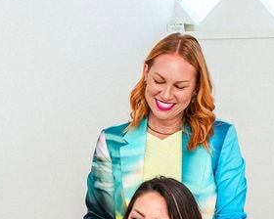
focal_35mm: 120
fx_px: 973
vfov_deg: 12.5
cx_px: 50
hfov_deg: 15.9
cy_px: 272
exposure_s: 1/200
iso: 200
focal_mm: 35
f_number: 4
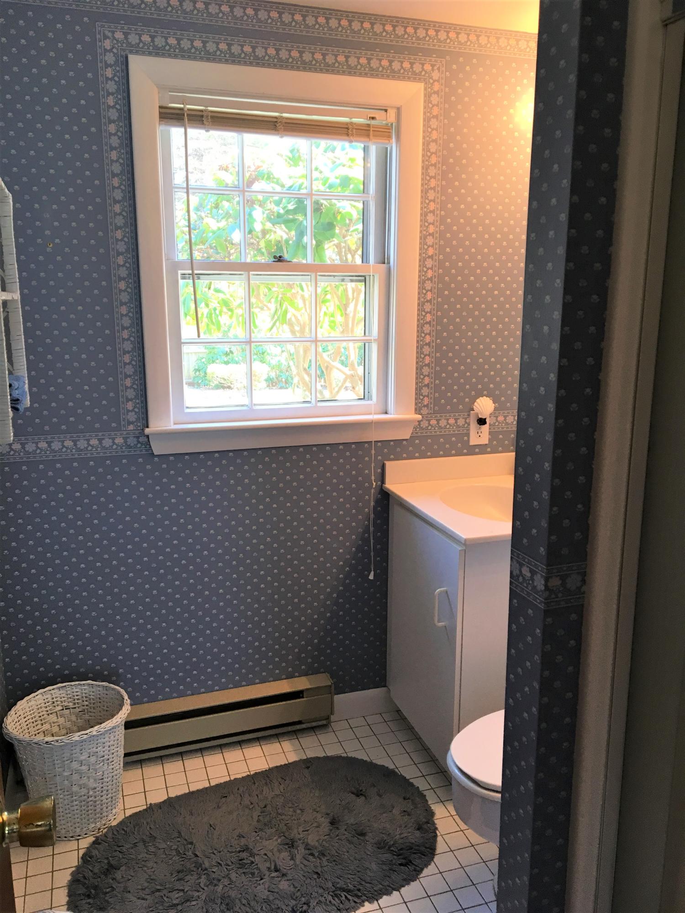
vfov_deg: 61.7
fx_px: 765
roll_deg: +0.9
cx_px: 342
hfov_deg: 48.2
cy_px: 456
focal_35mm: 29
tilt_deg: -12.8
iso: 32
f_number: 2.2
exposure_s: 1/30
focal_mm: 4.15
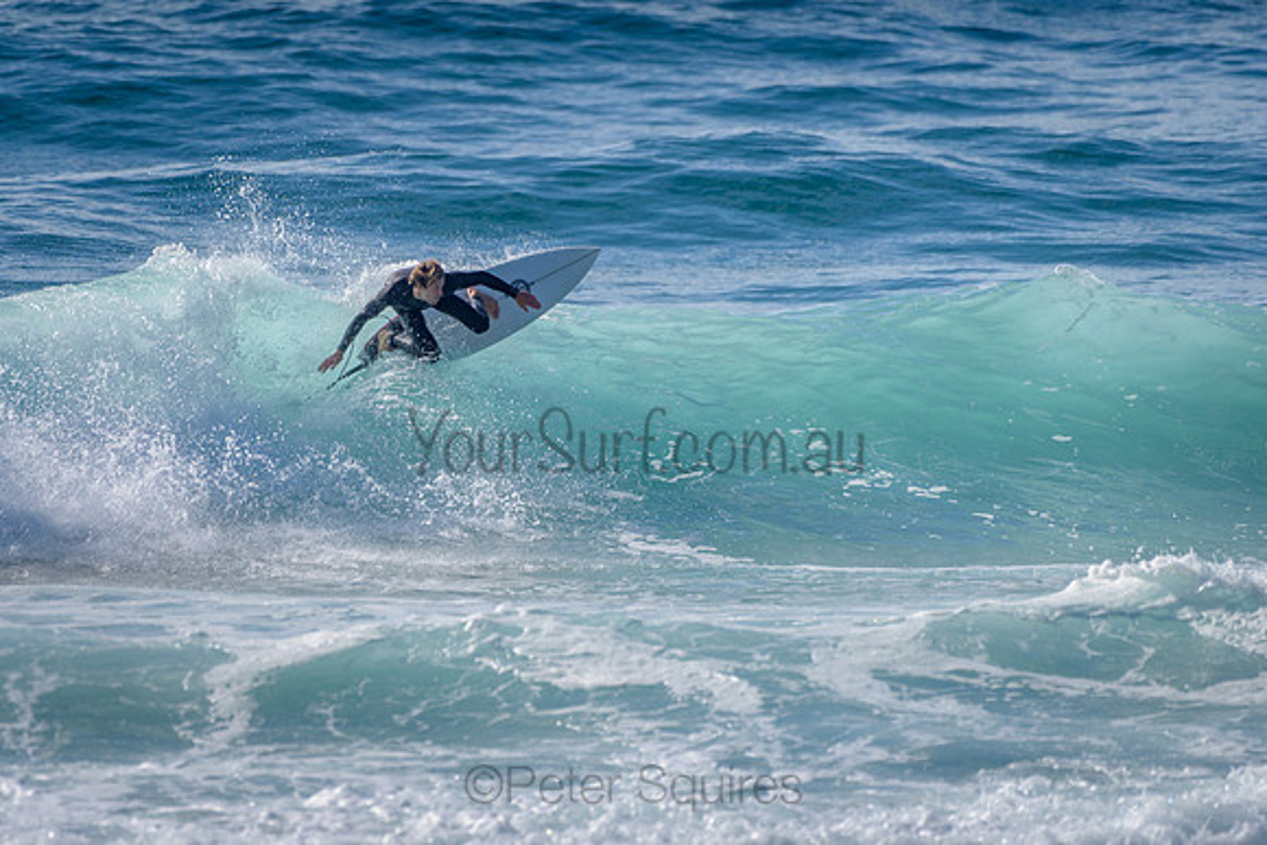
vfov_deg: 2.2
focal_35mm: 613
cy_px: 331
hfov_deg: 3.4
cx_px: 490
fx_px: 21584
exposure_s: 1/2000
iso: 125
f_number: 5.6
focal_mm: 500
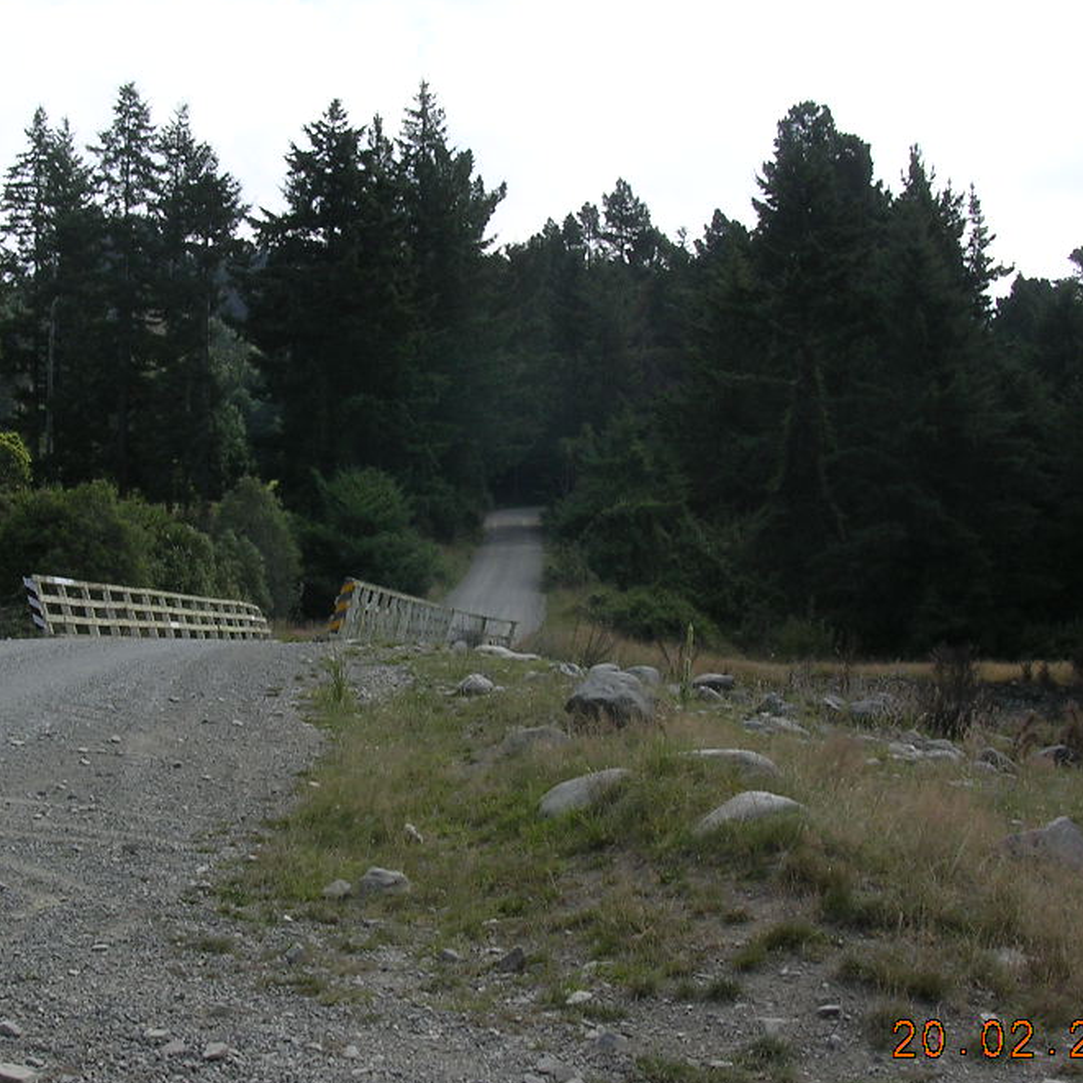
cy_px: 542
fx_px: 1841
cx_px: 444
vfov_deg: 32.8
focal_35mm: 52
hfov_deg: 32.7
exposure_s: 1/250
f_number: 5.6
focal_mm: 5.8
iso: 100
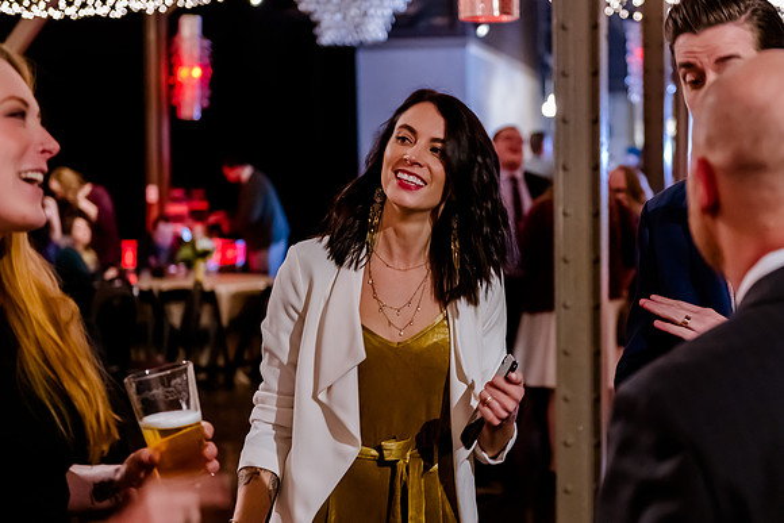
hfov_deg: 29.3
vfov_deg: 19.9
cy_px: 262
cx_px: 515
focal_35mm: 68
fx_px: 1489
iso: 5000
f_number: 2.8
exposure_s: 1/100
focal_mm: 52
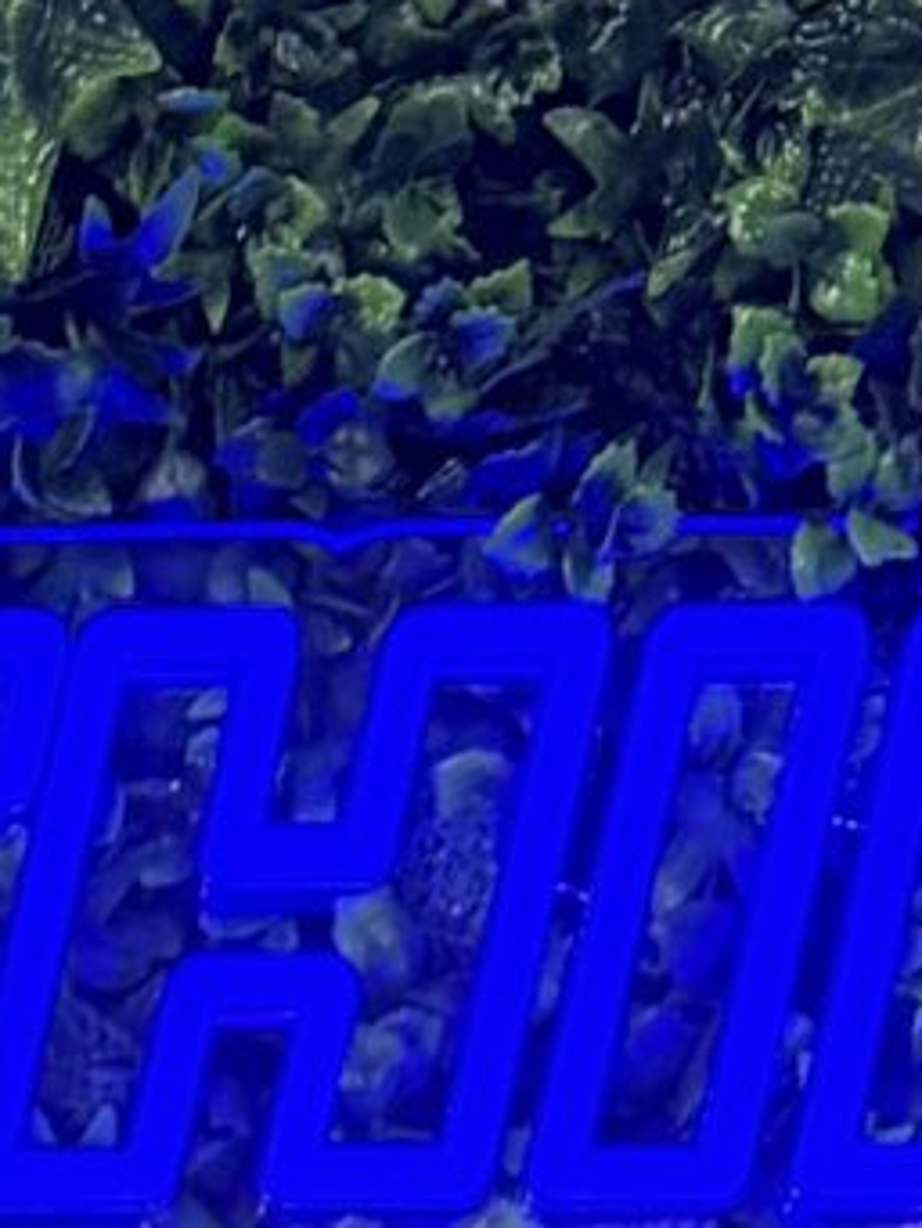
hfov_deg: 7.8
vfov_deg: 8.2
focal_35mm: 180
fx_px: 6388
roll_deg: -0.2
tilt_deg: -3.8
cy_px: 4397
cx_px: -1041
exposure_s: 1/50
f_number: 1.78
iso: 250
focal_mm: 6.76
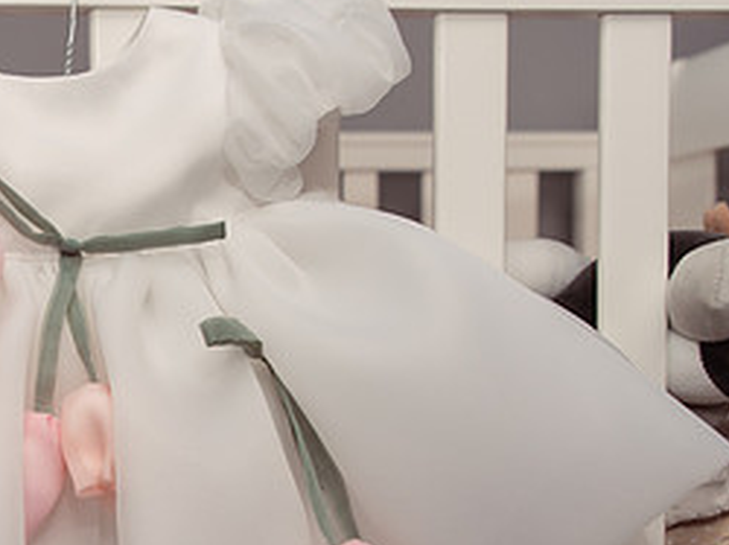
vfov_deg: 25.9
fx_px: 1178
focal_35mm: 56
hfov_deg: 32.3
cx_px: 44
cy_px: 376
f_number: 3.5
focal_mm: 24
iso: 320
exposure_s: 1/250
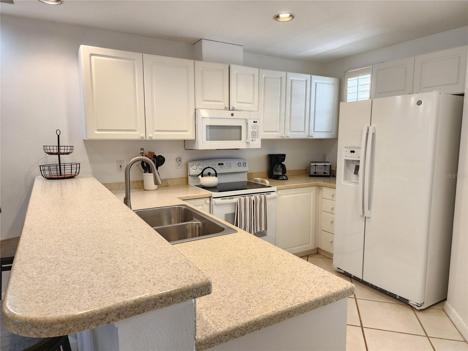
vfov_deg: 58.9
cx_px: 234
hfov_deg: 73.9
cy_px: 176
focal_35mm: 23
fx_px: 311
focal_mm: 6.4
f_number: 1.8
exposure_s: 1/120
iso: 400
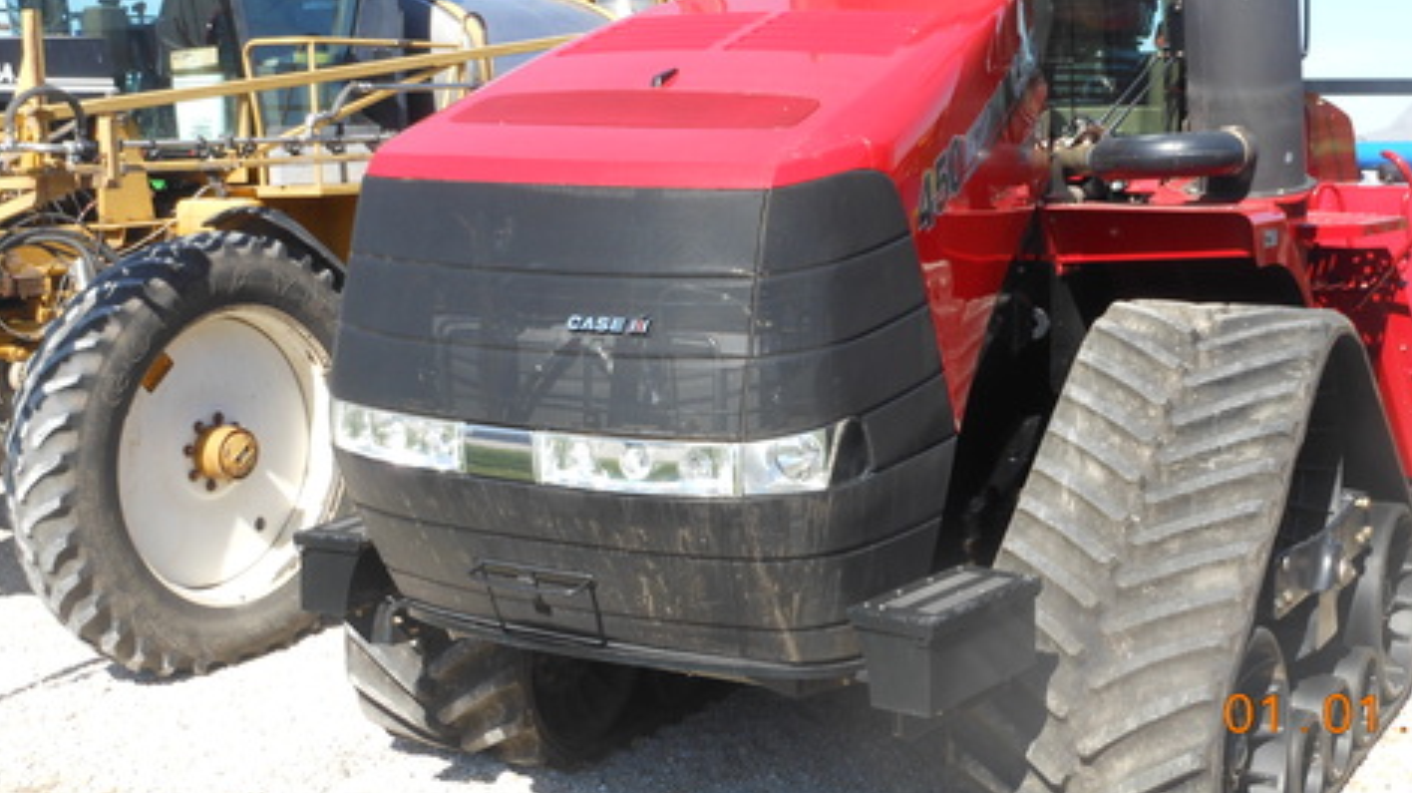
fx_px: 1834
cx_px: 799
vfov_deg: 24.2
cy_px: 218
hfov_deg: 42.0
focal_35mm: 49
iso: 80
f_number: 4.3
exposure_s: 1/250
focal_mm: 6.9
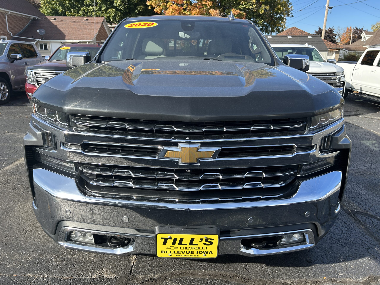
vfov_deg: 53.1
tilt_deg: -15.5
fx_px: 285
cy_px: 142
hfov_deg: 67.3
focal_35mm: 26
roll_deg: +0.9
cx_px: 190
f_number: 1.5
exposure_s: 1/1124
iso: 50
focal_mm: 5.7
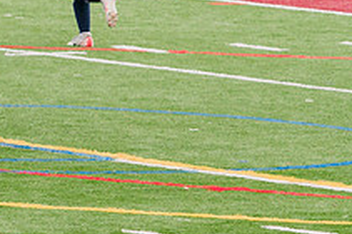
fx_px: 9968
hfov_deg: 2.0
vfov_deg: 1.3
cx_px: -61
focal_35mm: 1021
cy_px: 91
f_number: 5.6
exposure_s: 1/1600
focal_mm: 200
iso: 640
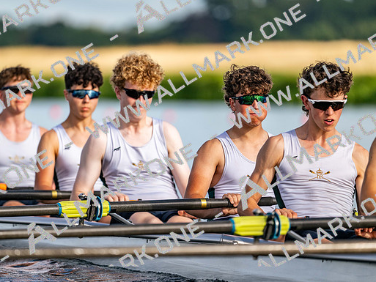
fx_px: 4726
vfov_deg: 3.4
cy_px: 141
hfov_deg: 4.6
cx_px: 176
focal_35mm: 435
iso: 320
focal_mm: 400
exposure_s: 1/2500
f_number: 4.5
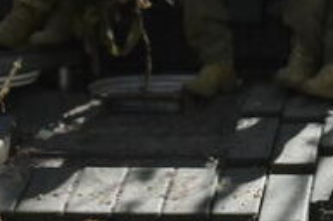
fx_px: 1200
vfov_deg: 10.5
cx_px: 559
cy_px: 35
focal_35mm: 130
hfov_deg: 14.3
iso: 500
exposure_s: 1/1600
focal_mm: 24
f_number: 6.3
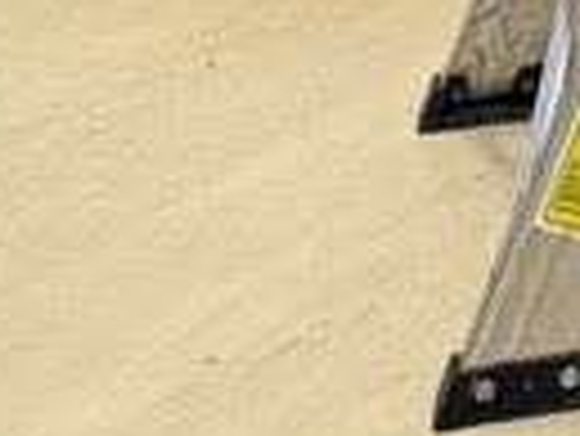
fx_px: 3203
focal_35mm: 191
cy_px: -1587
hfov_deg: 9.0
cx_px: 1520
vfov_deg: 5.9
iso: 125
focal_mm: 6.76
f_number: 1.78
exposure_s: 1/60
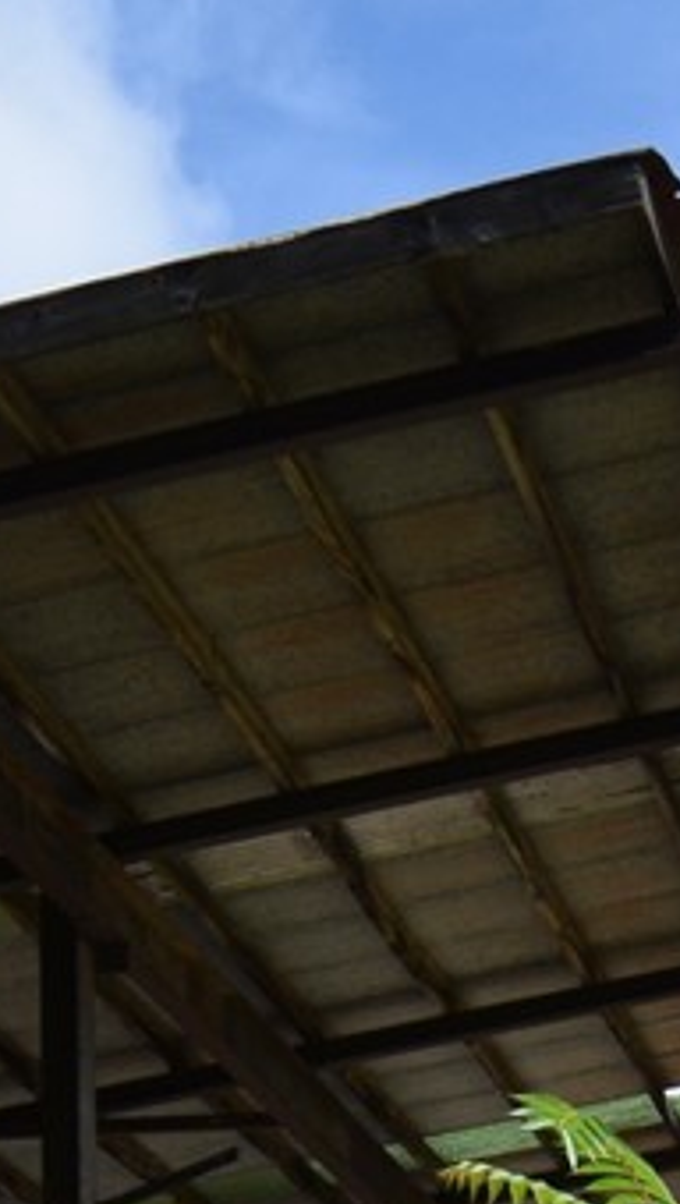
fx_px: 3903
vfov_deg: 15.8
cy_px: 1932
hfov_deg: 10.0
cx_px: 329
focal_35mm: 122
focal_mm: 13
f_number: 9
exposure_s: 1/320
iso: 200
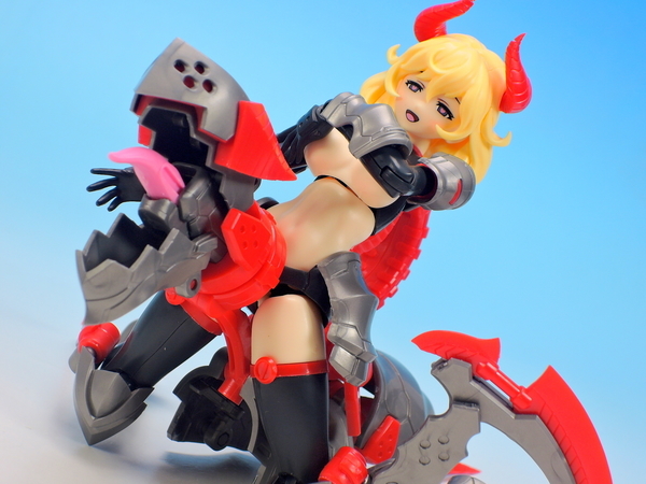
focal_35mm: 105
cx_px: 323
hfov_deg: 18.7
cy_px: 242
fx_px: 1959
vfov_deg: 14.1
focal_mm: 22.4
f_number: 5.8
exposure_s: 1/2
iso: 80
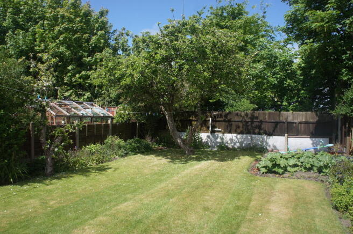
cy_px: 117
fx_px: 264
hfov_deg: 67.4
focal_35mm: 27
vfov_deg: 47.8
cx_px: 176
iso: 200
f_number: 7.1
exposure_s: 1/320
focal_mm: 18
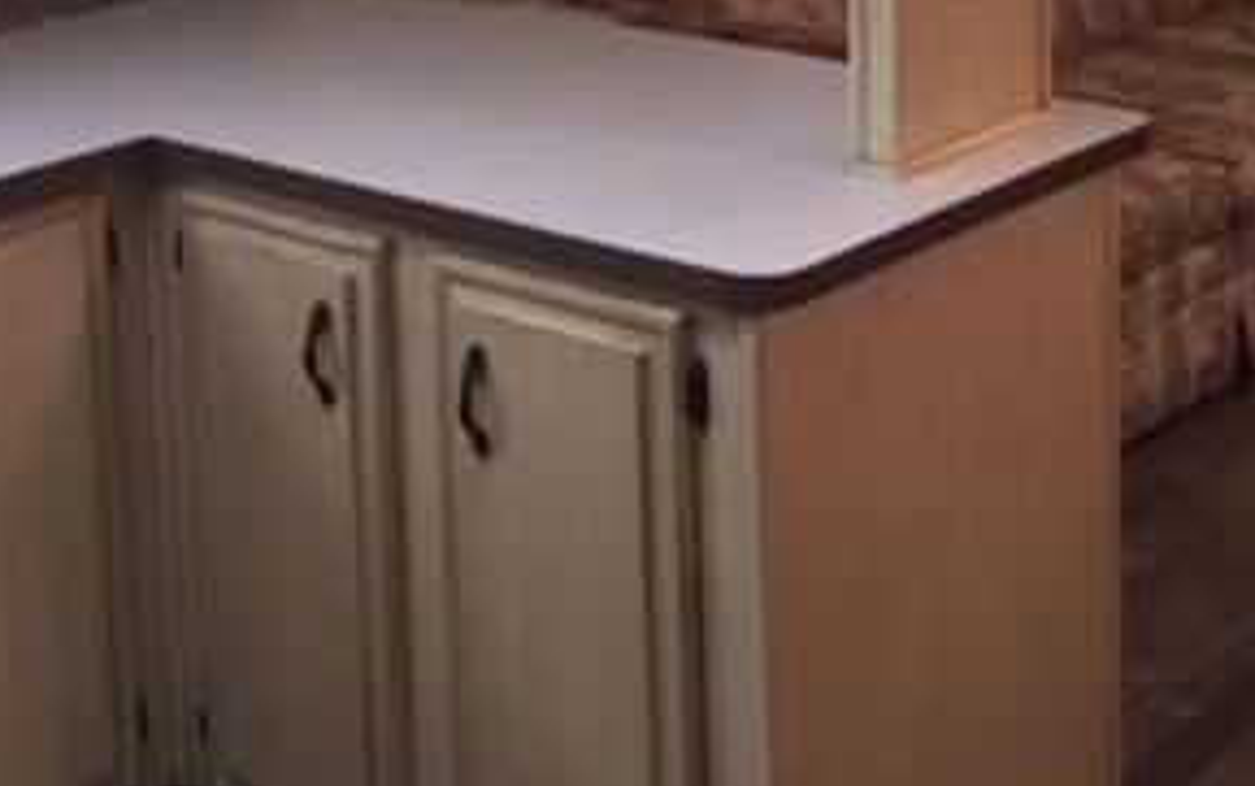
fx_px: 2327
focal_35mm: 68
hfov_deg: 29.9
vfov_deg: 18.2
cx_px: 391
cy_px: -152
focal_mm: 4.15
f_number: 2.2
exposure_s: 1/30
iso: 40
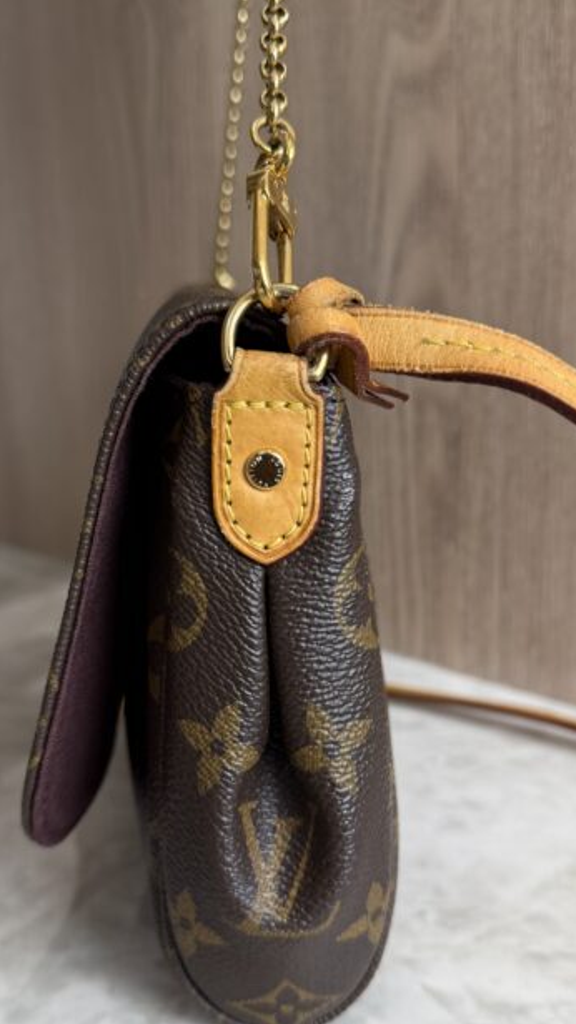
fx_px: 923
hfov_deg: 34.6
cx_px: 255
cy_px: 546
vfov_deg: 58.0
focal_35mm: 34
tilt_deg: -16.1
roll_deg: +3.8
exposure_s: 1/120
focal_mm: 6.76
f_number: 1.78
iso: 160
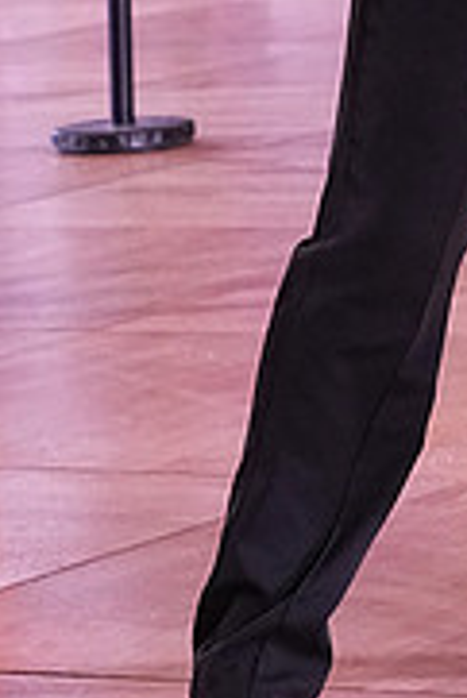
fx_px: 5224
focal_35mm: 269
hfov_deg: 5.1
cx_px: 619
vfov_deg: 7.6
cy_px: -220
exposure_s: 1/400
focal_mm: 56
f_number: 5
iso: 3200
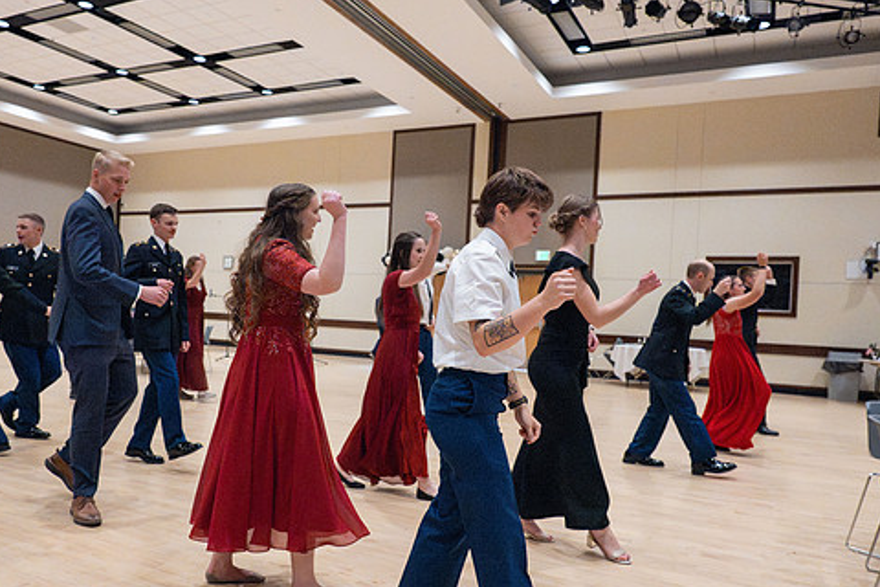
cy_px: 326
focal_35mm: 29
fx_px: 709
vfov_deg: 44.9
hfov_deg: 63.2
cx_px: 359
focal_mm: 24
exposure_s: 1/320
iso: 20000
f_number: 4
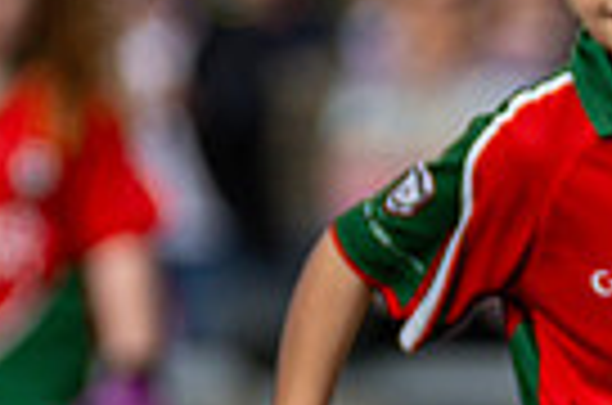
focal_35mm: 1540
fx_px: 26119
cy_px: 292
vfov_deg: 0.9
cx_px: 1274
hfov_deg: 1.3
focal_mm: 240
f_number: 2.8
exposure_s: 1/5000
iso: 280
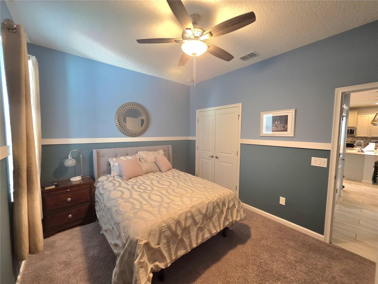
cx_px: 189
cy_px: 142
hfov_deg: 106.2
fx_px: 142
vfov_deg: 89.9
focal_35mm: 13
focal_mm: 2.2
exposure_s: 1/60.2
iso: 320
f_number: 1.9
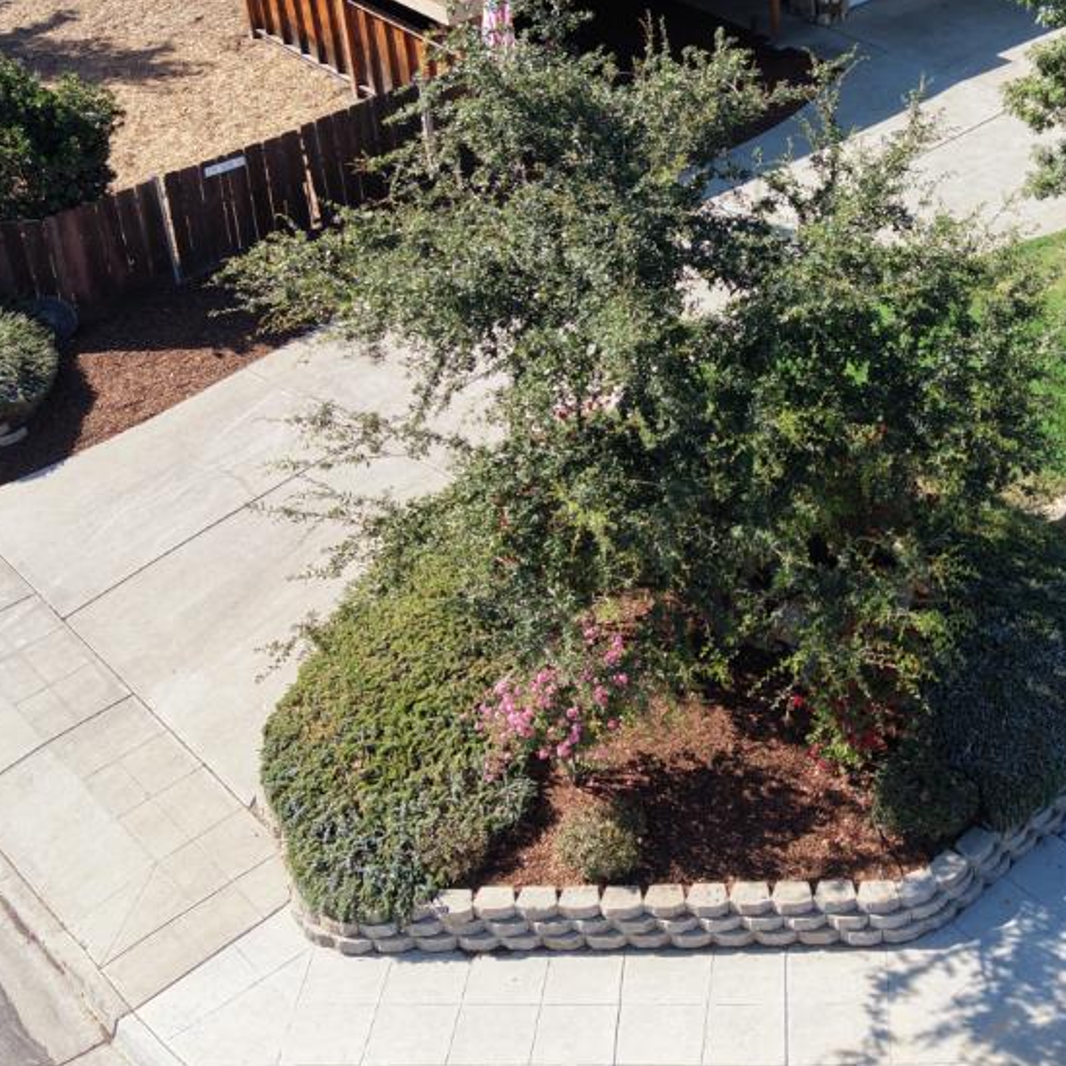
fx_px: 2021
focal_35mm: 58
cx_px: 883
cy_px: 158
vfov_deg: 28.7
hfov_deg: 28.8
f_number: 1.8
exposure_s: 1/1000
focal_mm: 8.67
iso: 100
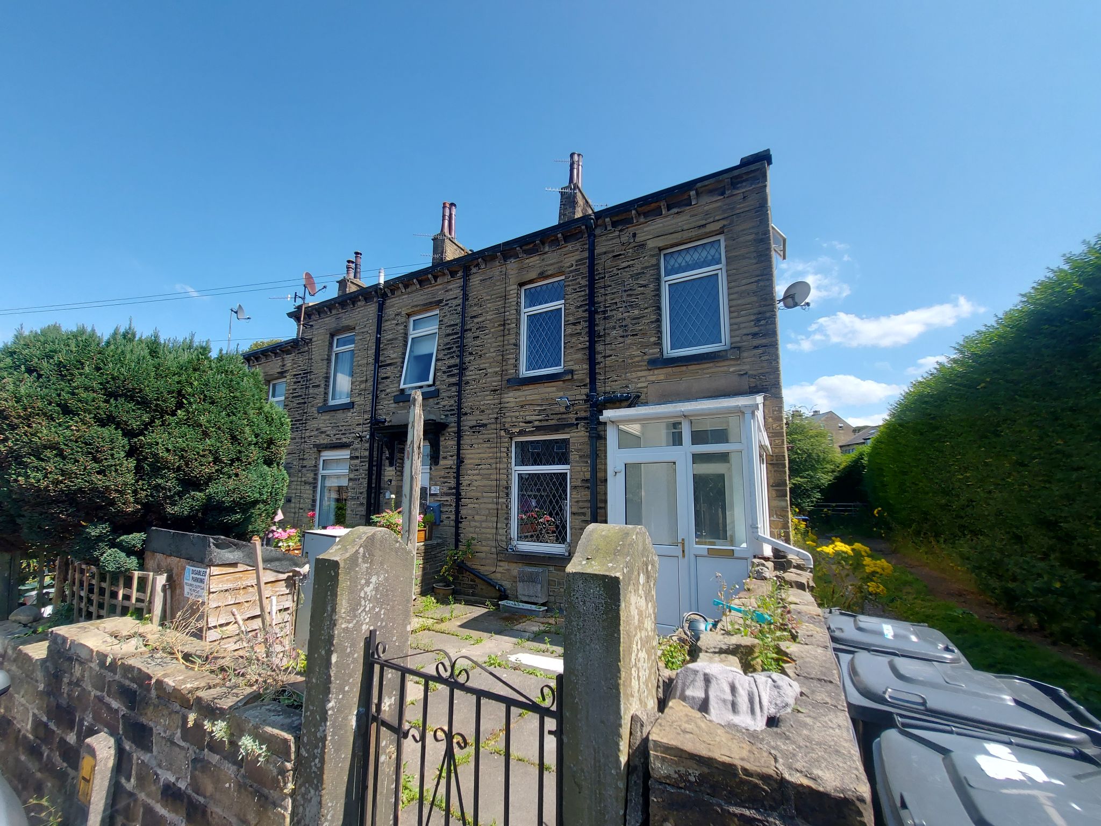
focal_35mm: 13
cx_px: 550
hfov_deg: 106.2
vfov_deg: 89.9
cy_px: 413
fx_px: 413
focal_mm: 1.74
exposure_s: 1/898
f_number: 2.2
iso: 50
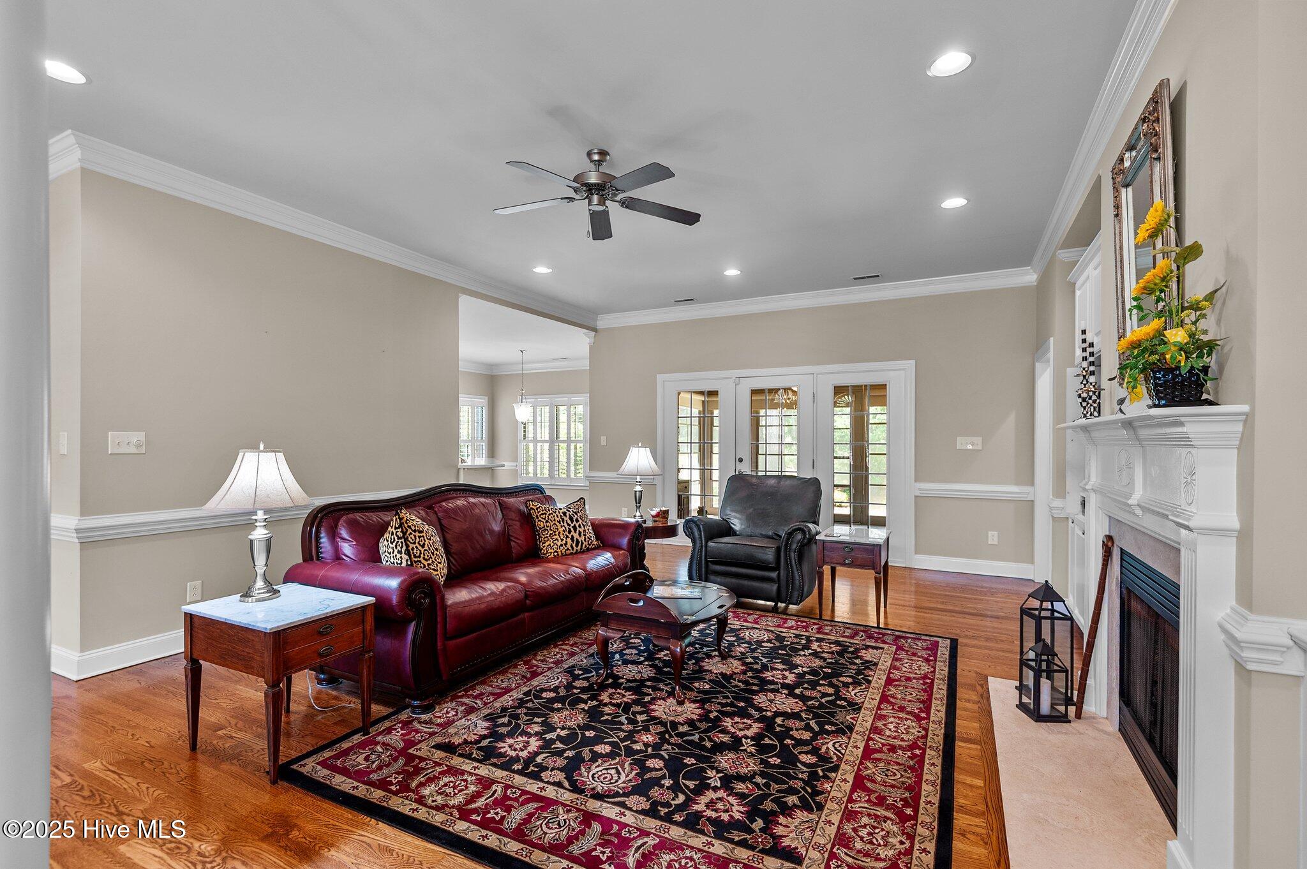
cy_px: 434
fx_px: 580
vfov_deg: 73.7
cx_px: 654
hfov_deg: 96.8
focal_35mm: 16
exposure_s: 1/10
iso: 400
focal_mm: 16
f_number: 4
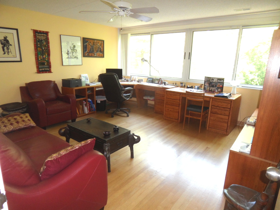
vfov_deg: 63.4
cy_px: 105
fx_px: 170
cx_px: 140
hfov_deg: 79.0
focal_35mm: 21
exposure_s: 1/30
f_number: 3.4
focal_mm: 3.6
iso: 120
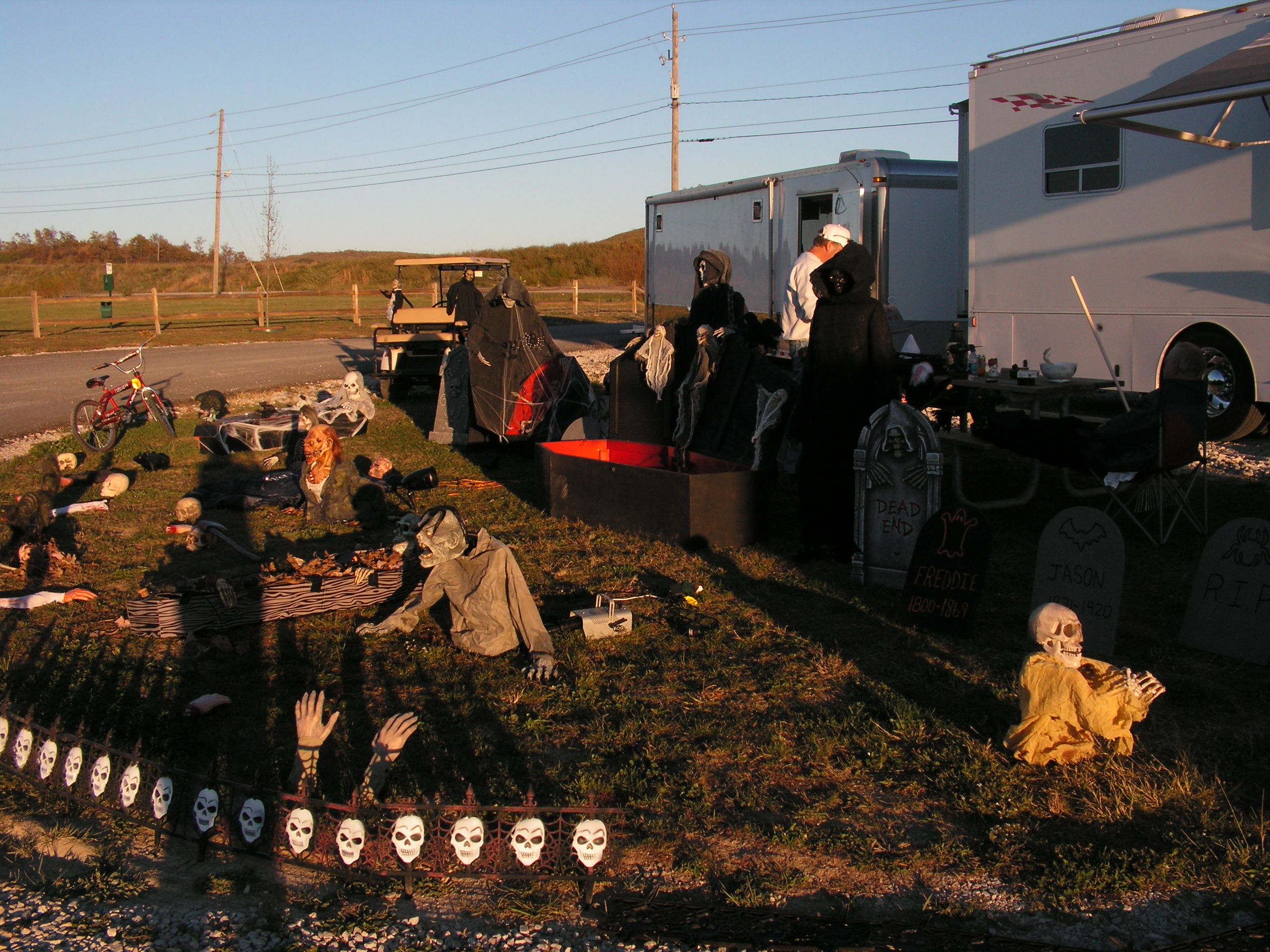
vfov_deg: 39.7
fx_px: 1321
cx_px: 635
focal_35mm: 36
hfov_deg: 51.4
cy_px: 476
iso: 50
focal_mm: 6
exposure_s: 1/200
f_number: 4.8
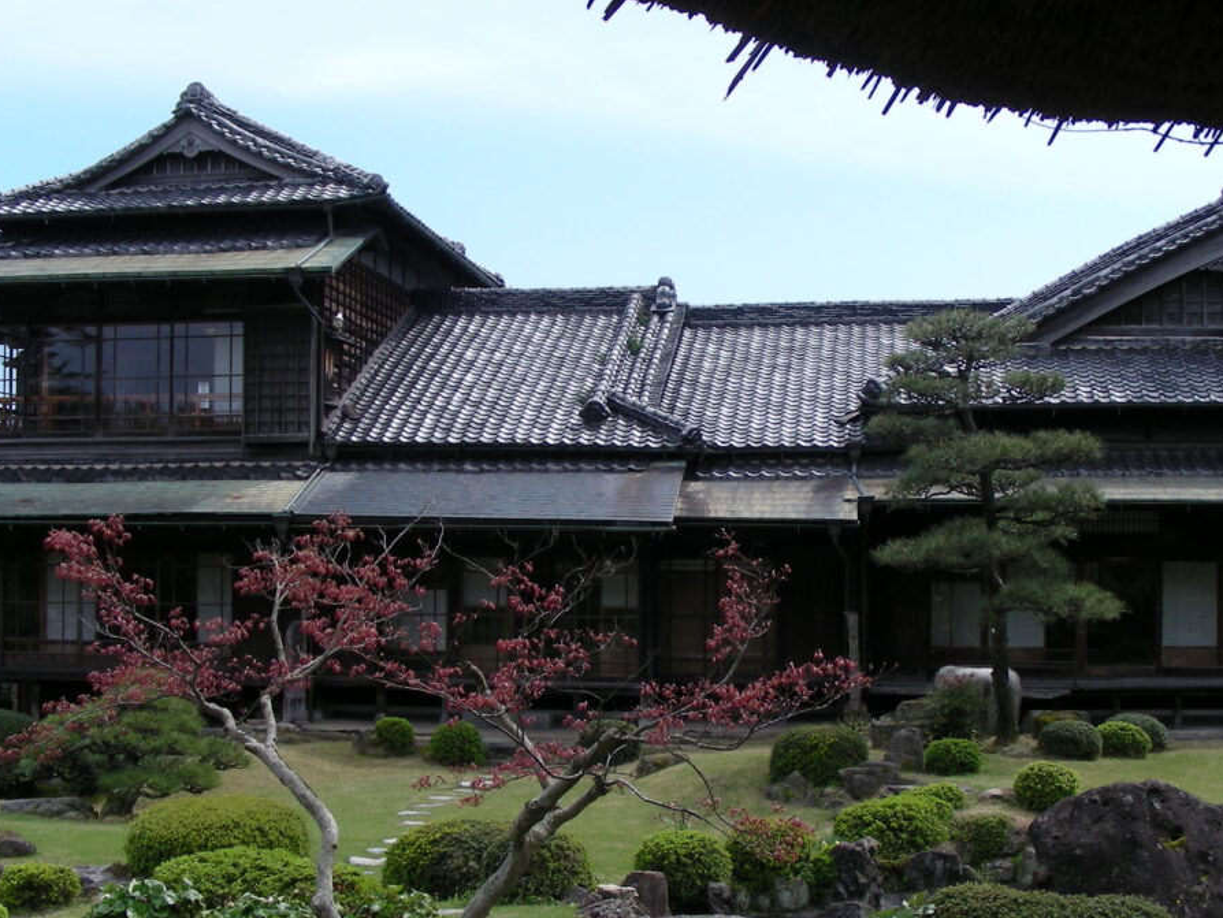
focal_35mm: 51
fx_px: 1802
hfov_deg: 37.5
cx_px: 650
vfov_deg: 28.5
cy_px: 560
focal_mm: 6.3
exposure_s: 1/382
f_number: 4
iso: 50
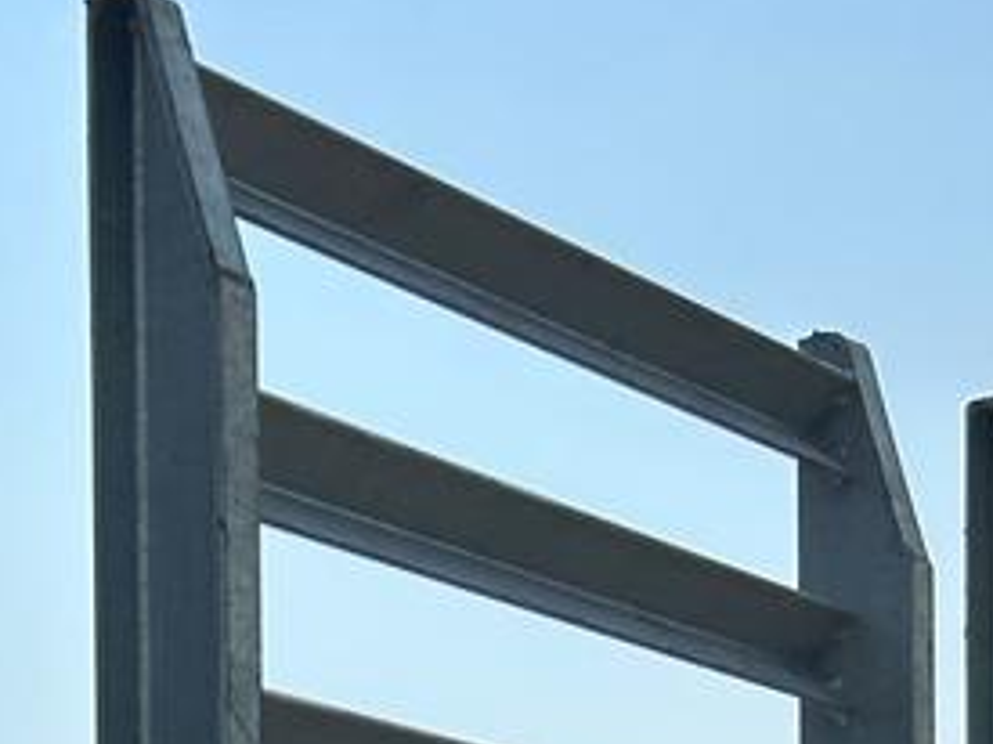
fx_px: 3470
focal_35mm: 121
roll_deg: +1.5
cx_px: -719
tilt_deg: -0.1
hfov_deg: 14.6
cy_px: 1535
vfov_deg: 11.0
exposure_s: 1/10309
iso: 50
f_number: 1.5
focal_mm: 5.7
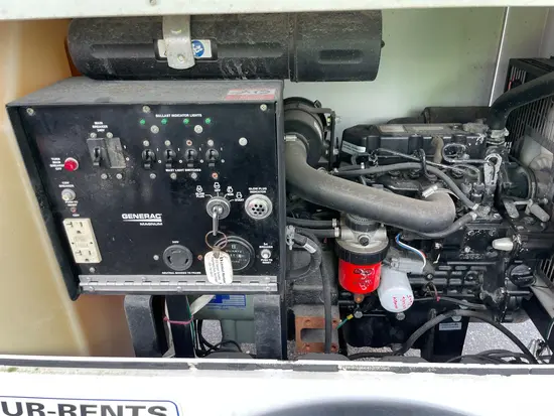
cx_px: 277
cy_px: 208
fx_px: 416
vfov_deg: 53.1
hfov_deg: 67.3
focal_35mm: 26
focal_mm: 4.2
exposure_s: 1/121
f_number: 1.6
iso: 50
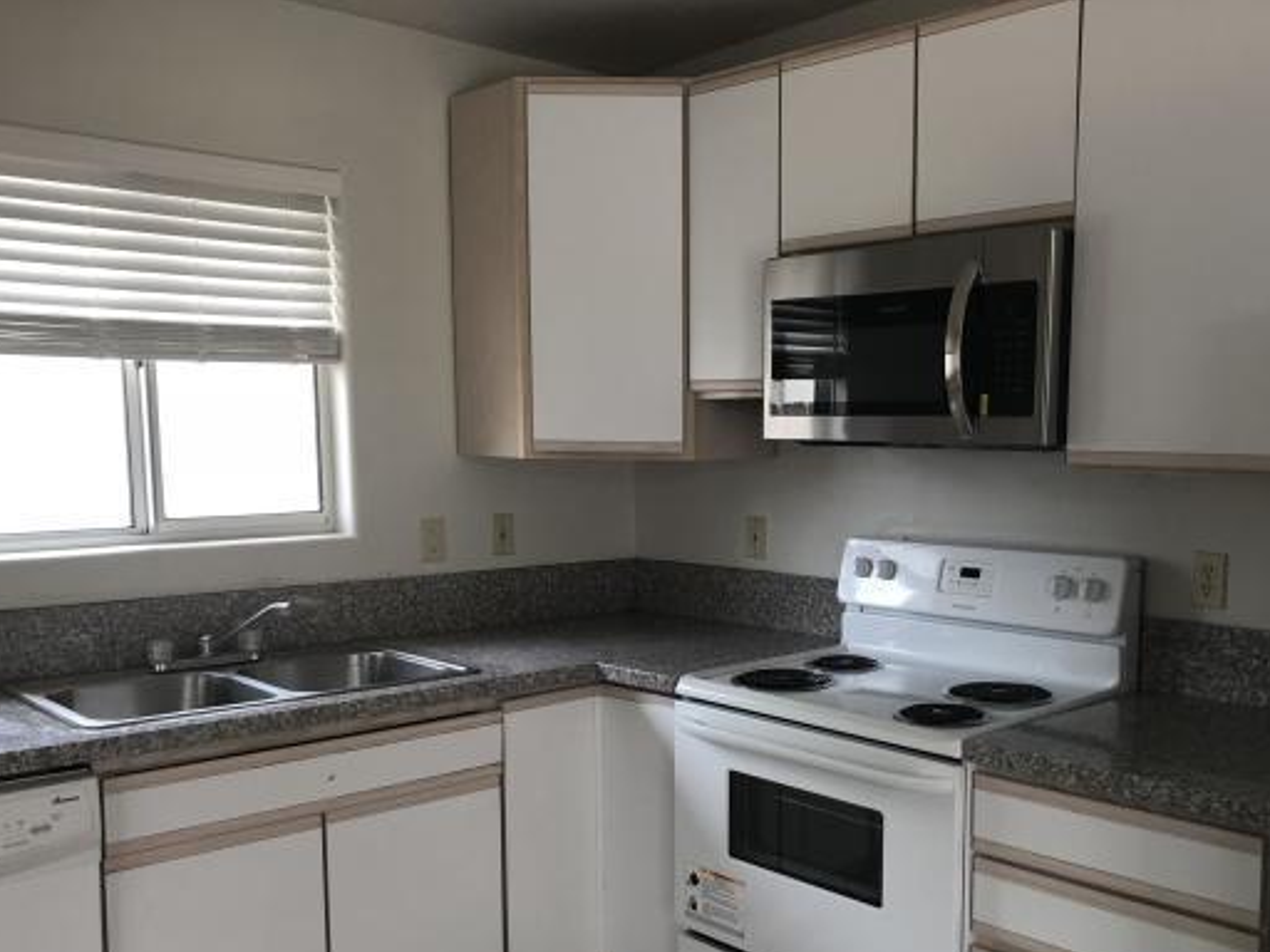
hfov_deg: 52.3
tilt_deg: -6.9
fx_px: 1284
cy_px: 593
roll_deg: -0.4
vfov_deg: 40.4
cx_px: 754
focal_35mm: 35
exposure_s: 1/40
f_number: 1.8
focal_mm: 3.99
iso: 25
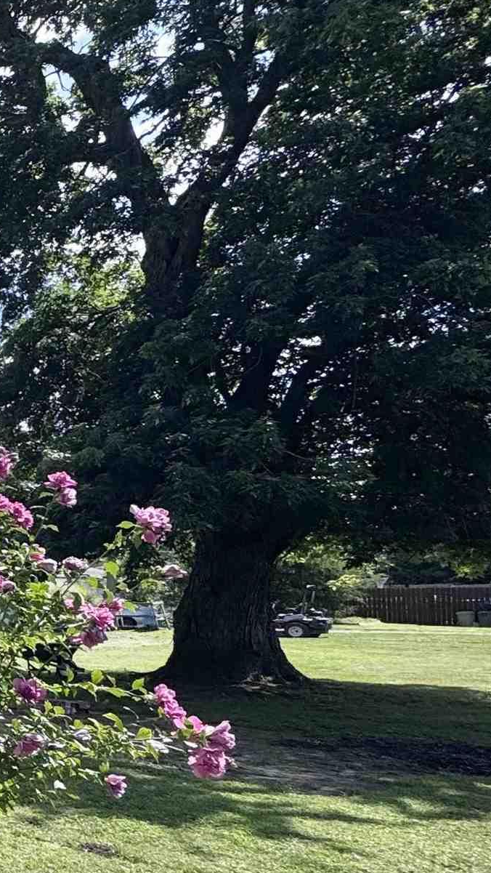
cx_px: -614
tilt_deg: +0.7
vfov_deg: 50.8
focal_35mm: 39
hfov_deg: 16.5
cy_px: 574
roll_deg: +0.2
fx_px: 902
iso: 50
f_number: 2.2
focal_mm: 2.22
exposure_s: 1/1976
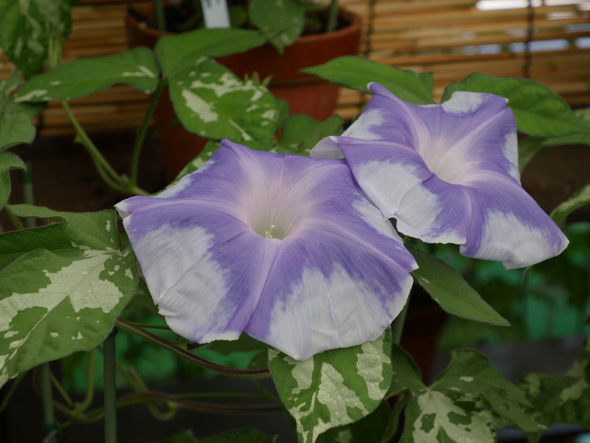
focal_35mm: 84
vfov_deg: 17.6
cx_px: 295
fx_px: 1432
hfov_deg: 23.3
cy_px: 222
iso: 200
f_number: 5.4
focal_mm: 42
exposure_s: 1/125
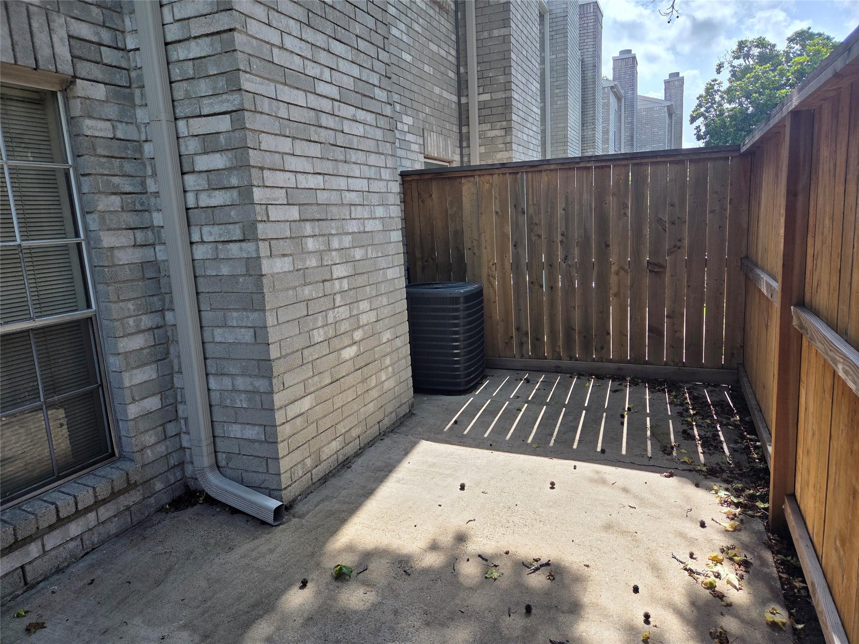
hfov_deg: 73.9
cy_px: 322
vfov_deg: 58.9
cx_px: 430
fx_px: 571
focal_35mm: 23
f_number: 1.8
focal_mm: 5.4
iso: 80
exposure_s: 1/2277
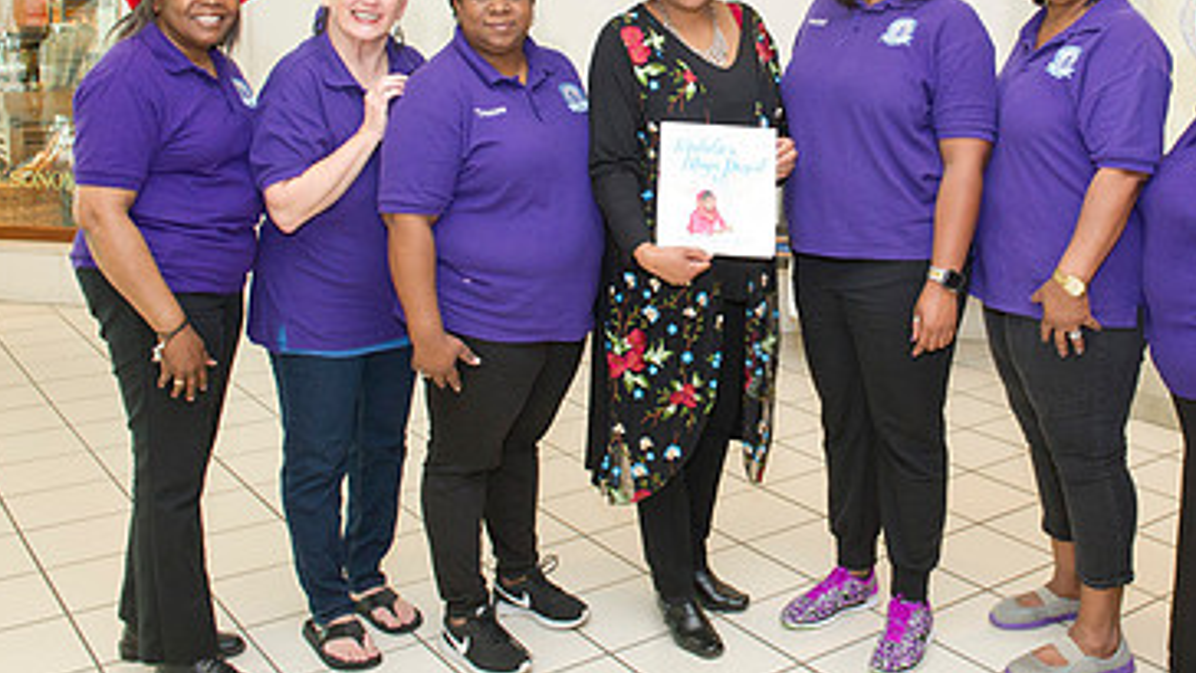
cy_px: 154
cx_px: 802
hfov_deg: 49.5
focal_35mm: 40
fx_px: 1269
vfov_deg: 29.2
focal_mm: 24
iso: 1250
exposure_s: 1/200
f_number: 5.6
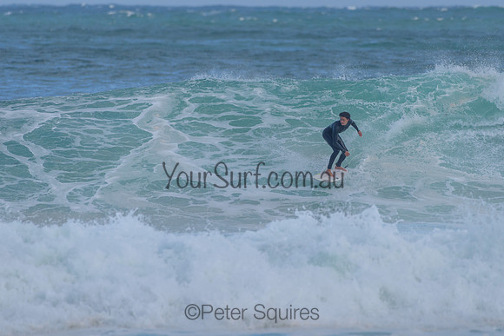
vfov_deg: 2.2
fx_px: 8578
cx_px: 276
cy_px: 133
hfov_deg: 3.4
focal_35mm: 613
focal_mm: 500
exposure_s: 1/2000
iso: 280
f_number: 5.6
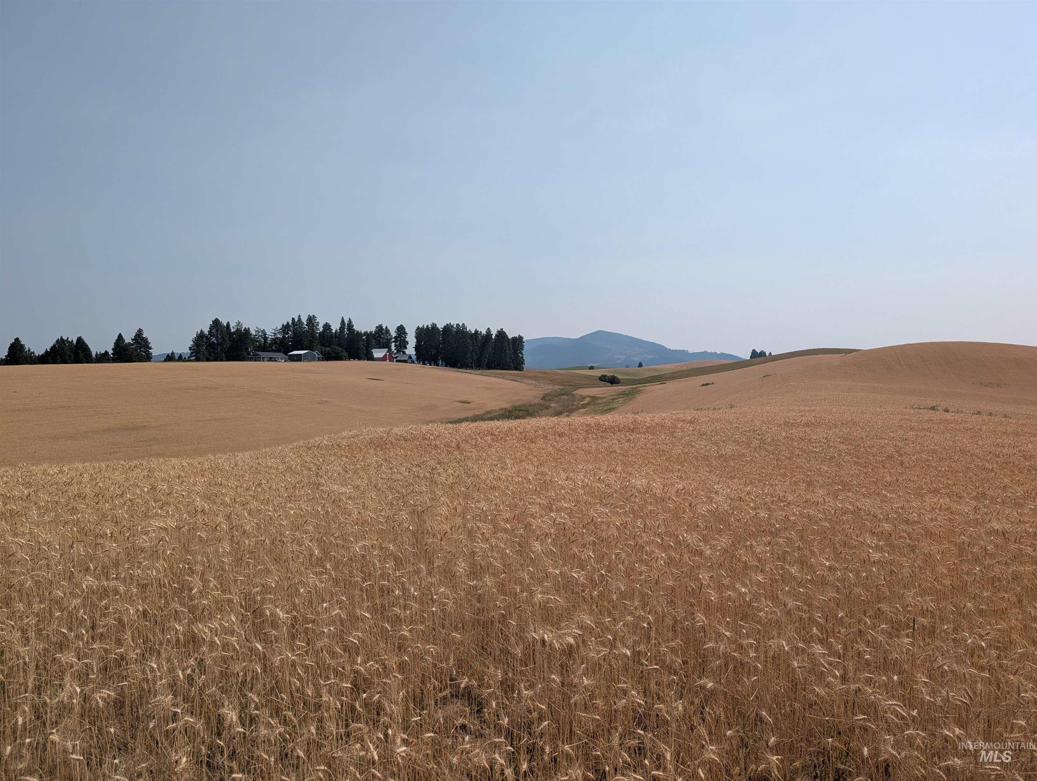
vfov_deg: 56.9
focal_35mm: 24
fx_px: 720
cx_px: 518
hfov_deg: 71.5
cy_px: 390
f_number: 1.68
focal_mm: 6.9
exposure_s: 1/2037
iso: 22
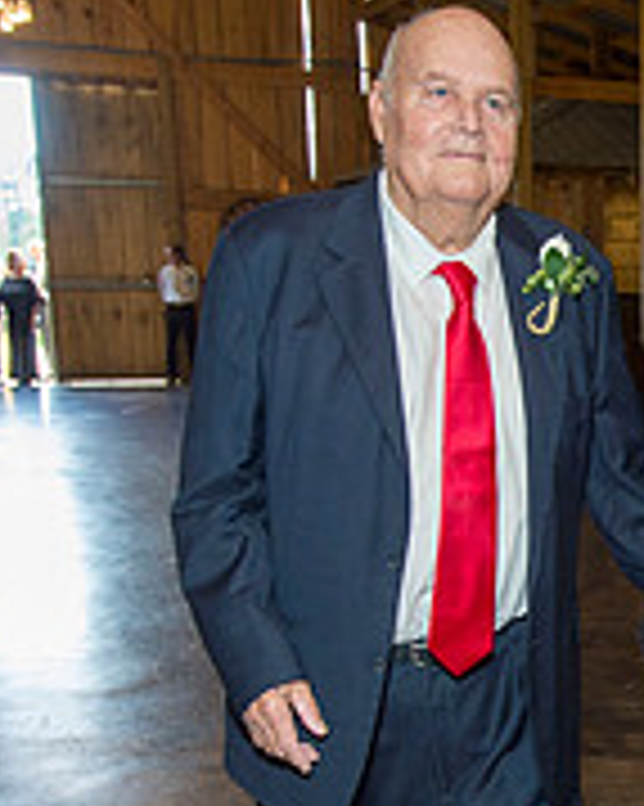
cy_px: 684
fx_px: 1598
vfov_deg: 27.5
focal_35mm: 67
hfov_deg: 21.2
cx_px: 779
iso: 1600
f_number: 6.3
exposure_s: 1/125
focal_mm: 22
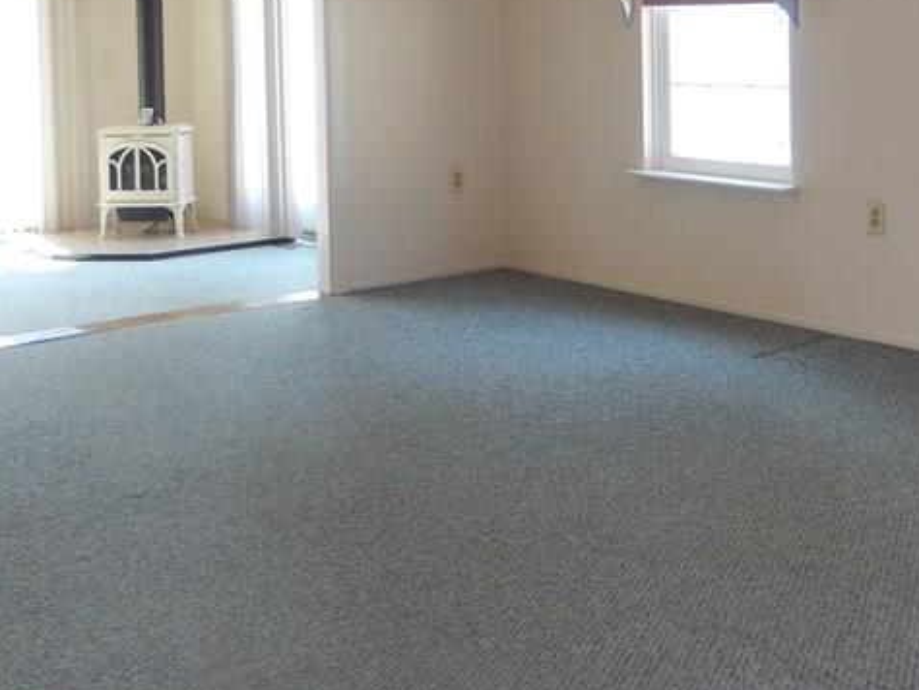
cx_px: 510
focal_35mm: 54
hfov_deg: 35.5
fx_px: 1434
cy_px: 95
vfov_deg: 26.3
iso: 180
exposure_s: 1/30
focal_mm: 4.5
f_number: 3.4
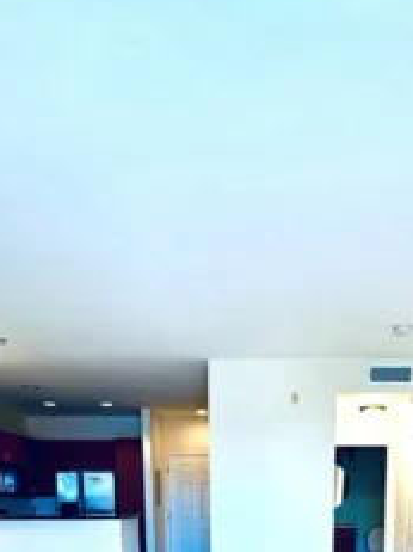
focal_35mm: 34
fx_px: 541
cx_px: 270
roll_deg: -0.2
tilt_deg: -8.1
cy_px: 576
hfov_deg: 41.3
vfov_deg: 44.2
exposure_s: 1/120
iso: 160
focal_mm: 2.22
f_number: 2.2
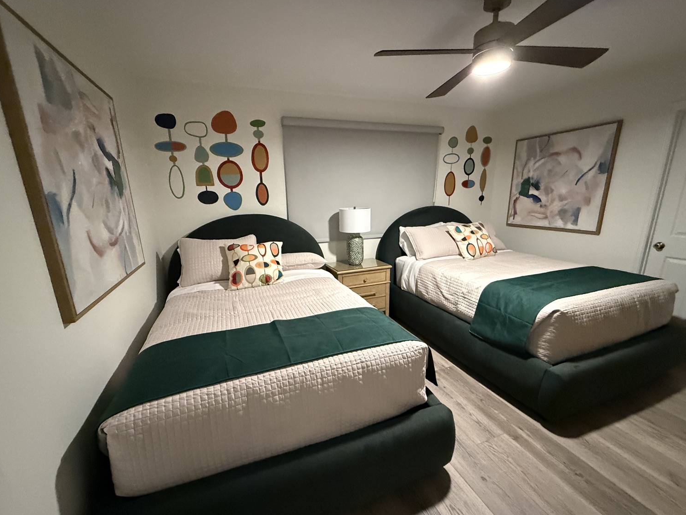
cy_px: 270
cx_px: 335
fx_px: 297
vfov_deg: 81.7
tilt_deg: -13.9
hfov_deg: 98.2
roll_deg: +1.5
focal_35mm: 15
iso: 1000
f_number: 2.2
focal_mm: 2.22
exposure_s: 1/60
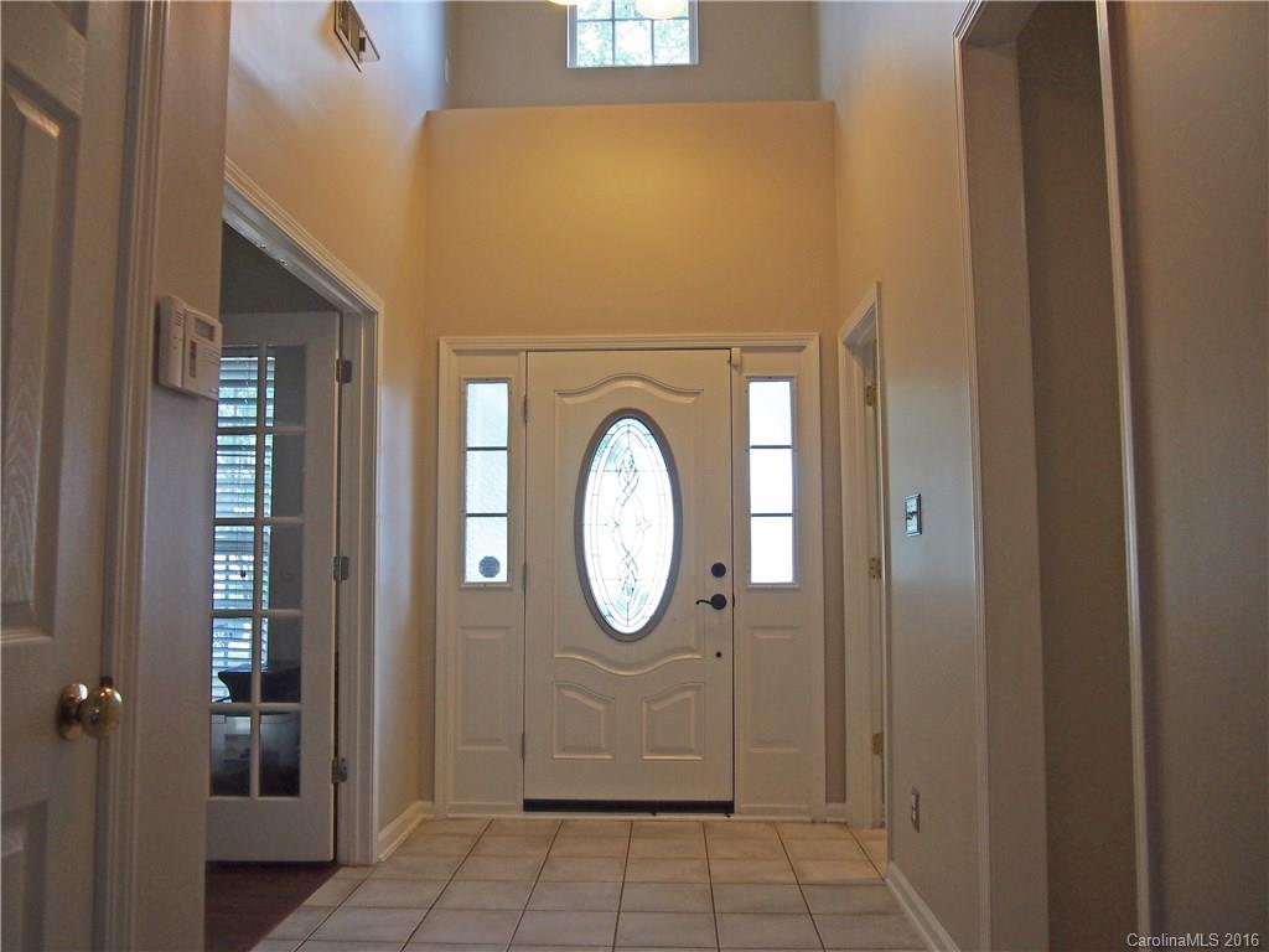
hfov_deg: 63.4
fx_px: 1026
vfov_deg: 49.7
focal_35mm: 28
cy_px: 476
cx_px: 634
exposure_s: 1/60
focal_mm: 14
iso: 200
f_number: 4
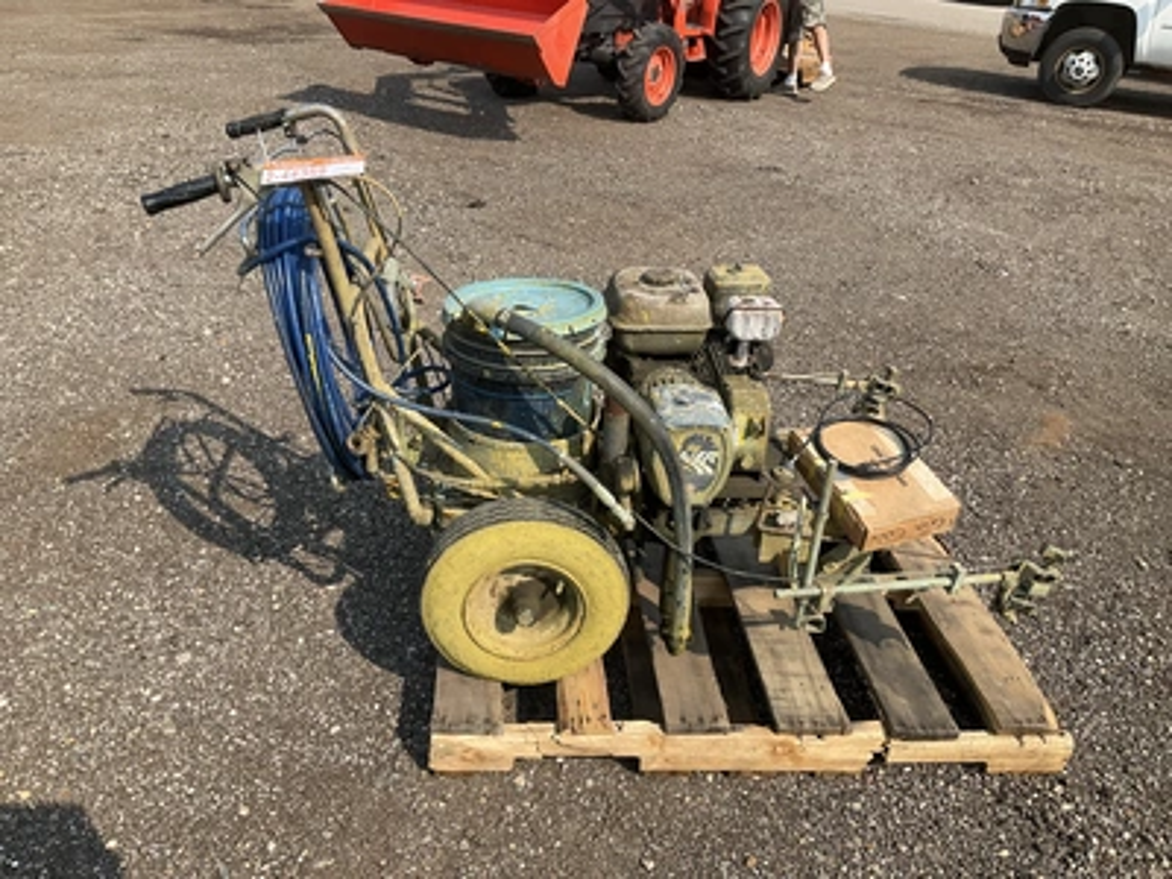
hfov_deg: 61.7
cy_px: 440
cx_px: 586
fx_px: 982
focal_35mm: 29
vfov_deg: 48.2
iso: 25
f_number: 1.8
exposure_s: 1/1279
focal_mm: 3
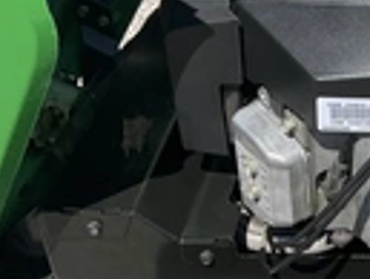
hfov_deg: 19.6
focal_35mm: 90
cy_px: 6
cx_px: 511
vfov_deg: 16.1
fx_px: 963
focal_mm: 3
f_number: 1.8
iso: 25
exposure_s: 1/1490
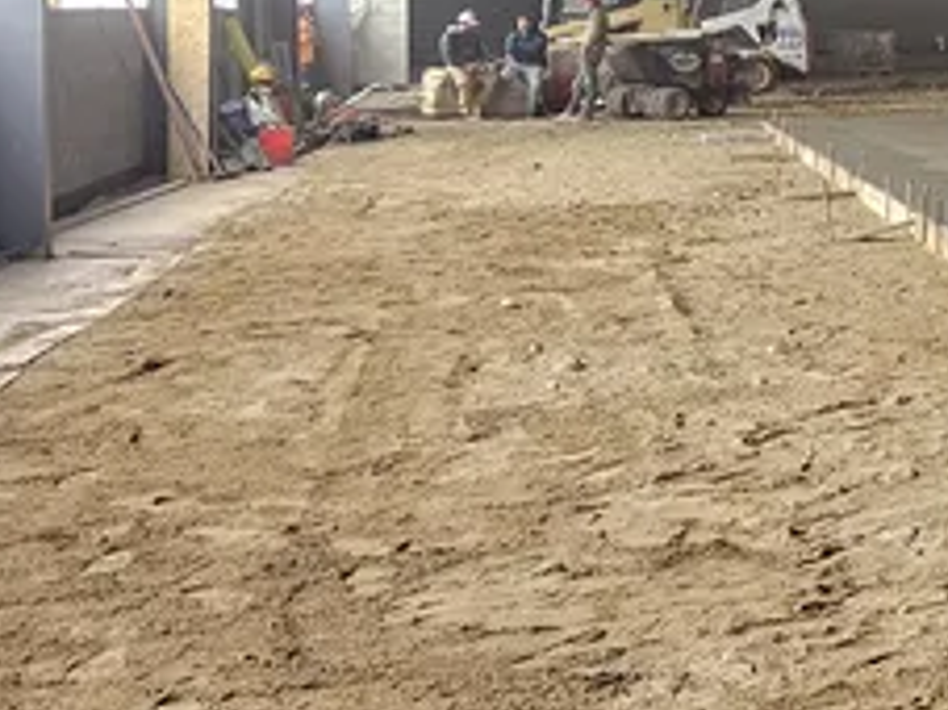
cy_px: 33
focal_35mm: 81
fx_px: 2217
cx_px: 1629
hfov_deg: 19.2
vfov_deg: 17.8
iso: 200
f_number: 1.7
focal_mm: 6.3
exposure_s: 1/120
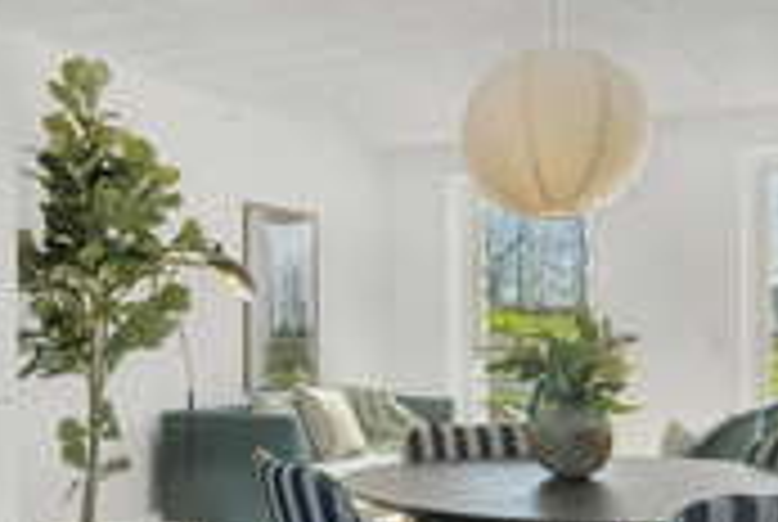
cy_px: 356
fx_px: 1022
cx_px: 331
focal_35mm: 47
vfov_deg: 28.4
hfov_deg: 41.6
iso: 200
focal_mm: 13
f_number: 8
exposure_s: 1/250
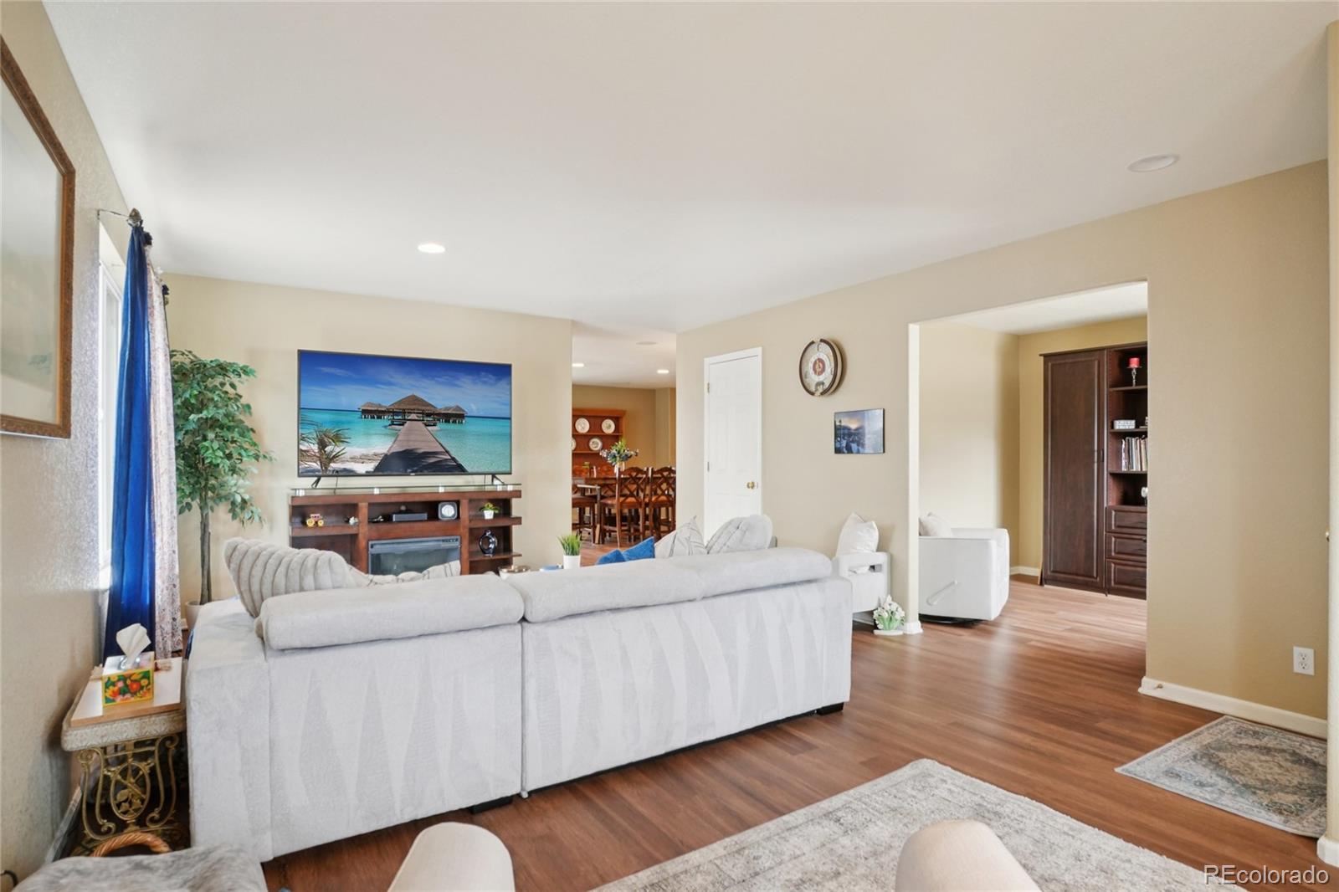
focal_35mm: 18
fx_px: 669
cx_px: 670
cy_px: 446
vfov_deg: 67.4
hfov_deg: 90.0
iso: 400
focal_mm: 12
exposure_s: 1/10
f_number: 8
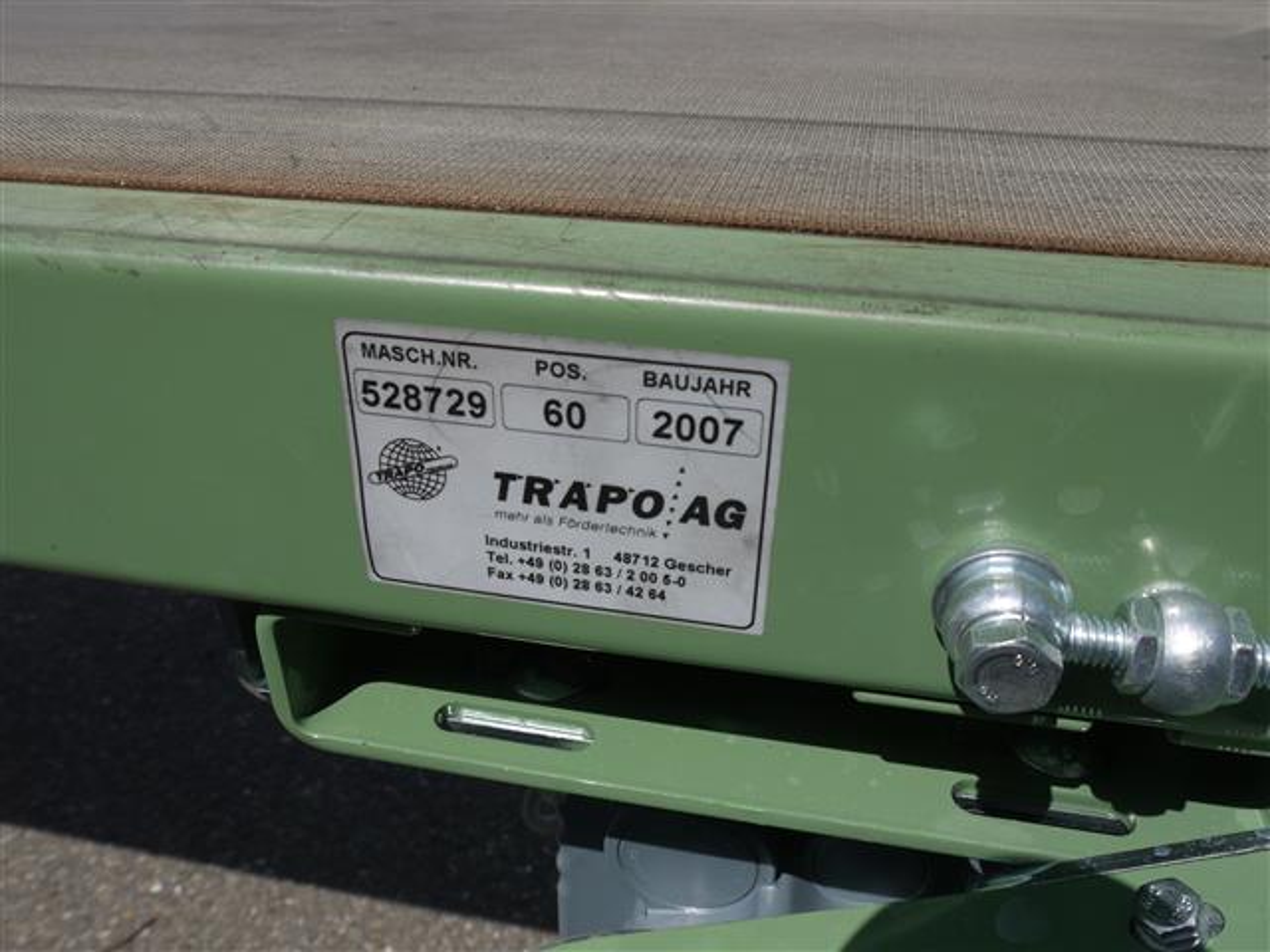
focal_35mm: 30
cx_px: 635
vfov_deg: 46.8
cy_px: 476
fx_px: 1101
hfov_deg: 60.0
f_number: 11
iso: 100
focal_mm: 15
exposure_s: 1/320
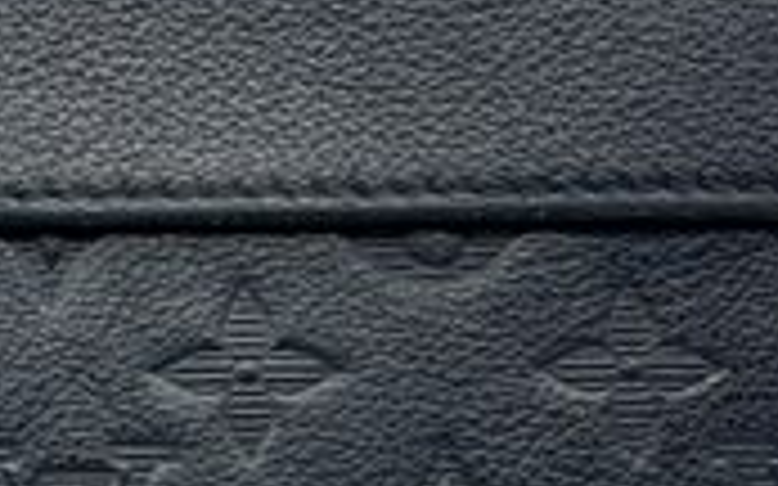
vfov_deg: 7.9
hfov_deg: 12.3
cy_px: 657
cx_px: -378
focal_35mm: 163
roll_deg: +0.0
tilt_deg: -8.7
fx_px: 3455
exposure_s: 1/116
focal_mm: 5.7
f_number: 1.5
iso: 32
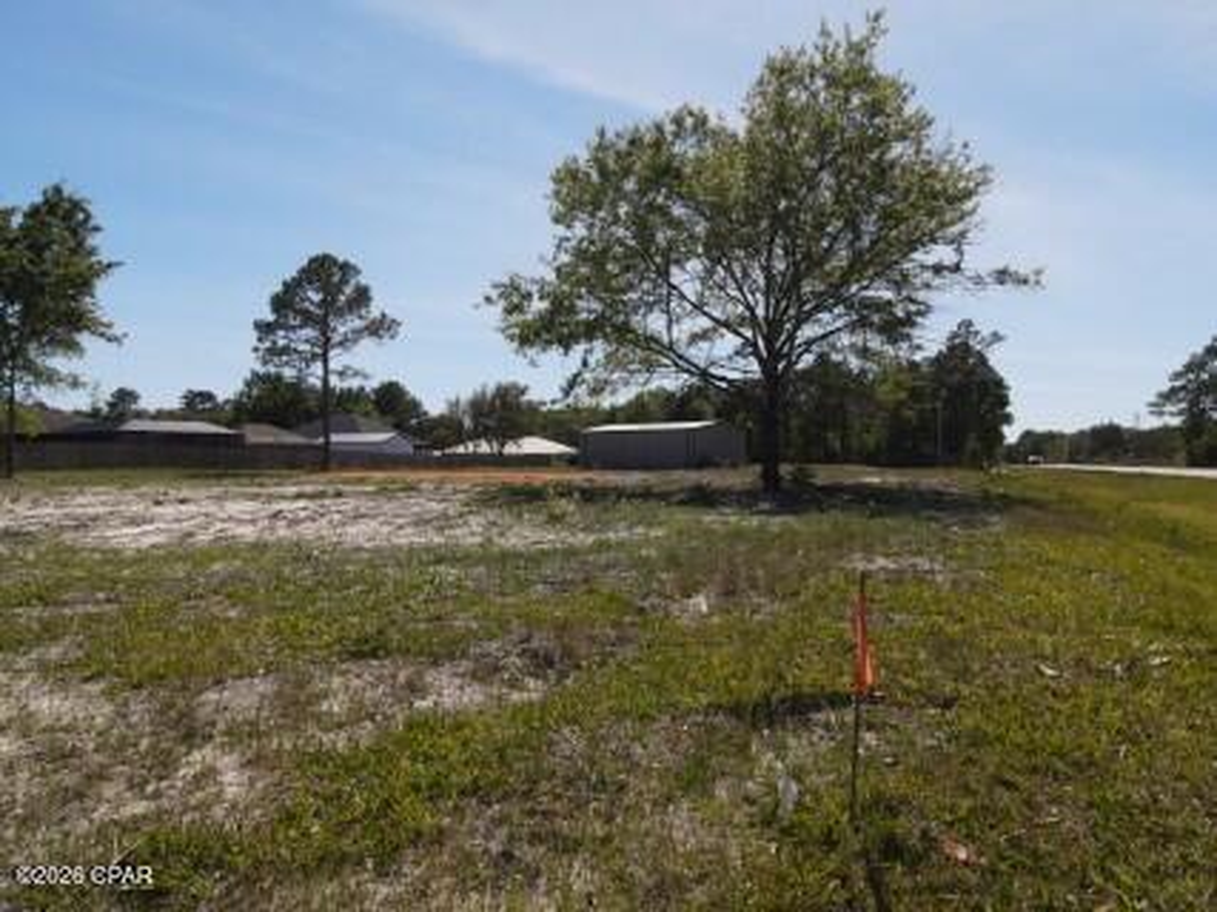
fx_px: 844
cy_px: 456
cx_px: 608
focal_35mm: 24
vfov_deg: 56.8
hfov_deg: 71.6
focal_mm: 4.5
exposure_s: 1/1000
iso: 100
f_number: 2.8
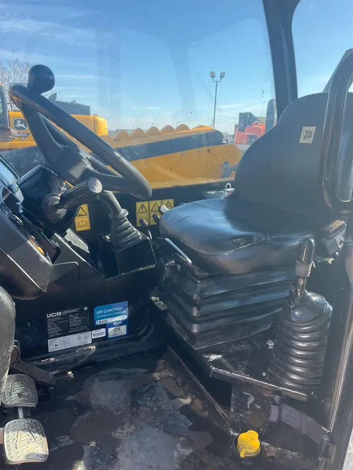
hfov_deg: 53.1
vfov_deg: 67.3
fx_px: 353
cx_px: 176
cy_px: 235
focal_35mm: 26
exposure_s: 1/804
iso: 50
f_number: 1.6
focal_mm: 5.1
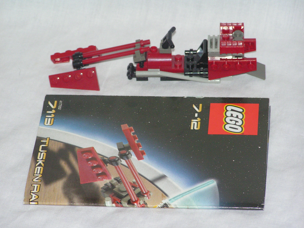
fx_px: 1958
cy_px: 116
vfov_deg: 6.7
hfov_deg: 8.9
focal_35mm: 223
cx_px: 153
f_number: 3.2
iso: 200
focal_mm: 36.4
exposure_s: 1/250
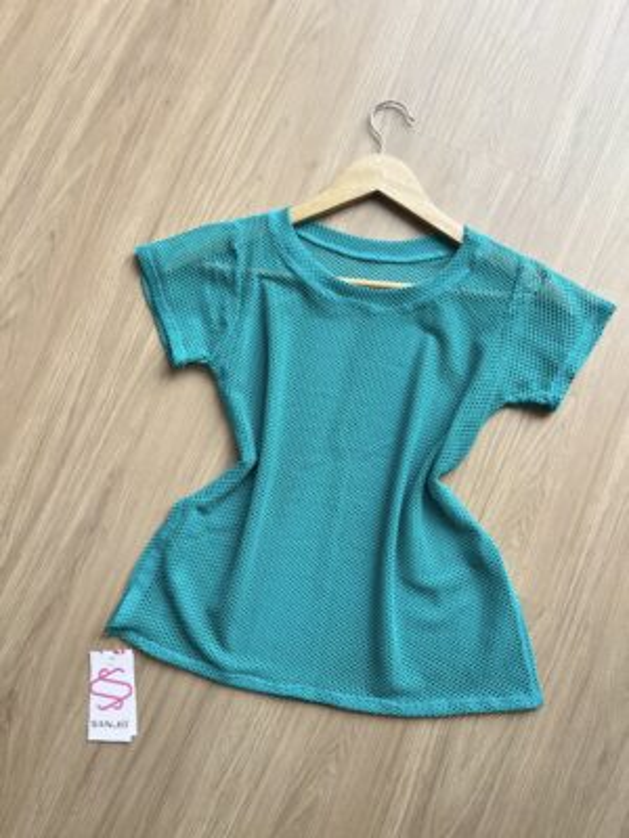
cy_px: 419
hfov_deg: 53.1
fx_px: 630
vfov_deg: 67.3
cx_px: 314
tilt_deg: -83.3
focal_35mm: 26
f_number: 1.6
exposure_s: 1/270
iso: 40
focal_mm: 5.1
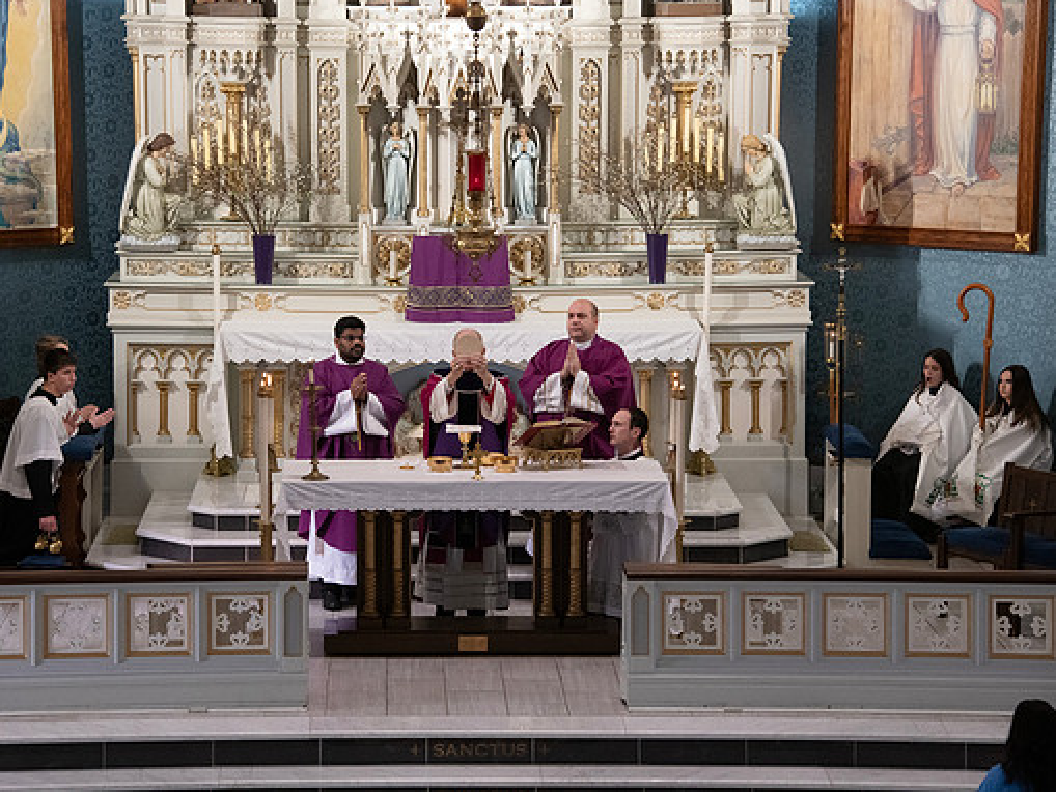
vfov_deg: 11.7
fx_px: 3875
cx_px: 469
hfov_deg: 15.5
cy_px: 393
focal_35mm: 127
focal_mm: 116
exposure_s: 1/100
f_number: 8
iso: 4000
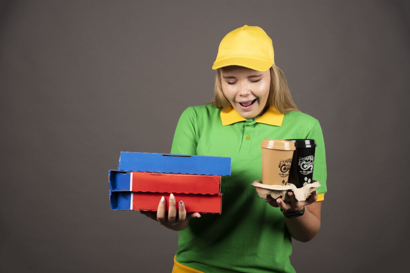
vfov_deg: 17.5
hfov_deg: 26.0
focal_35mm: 78
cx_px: 205
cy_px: 136
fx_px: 888
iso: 160
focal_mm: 78
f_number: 7.1
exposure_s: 1/200
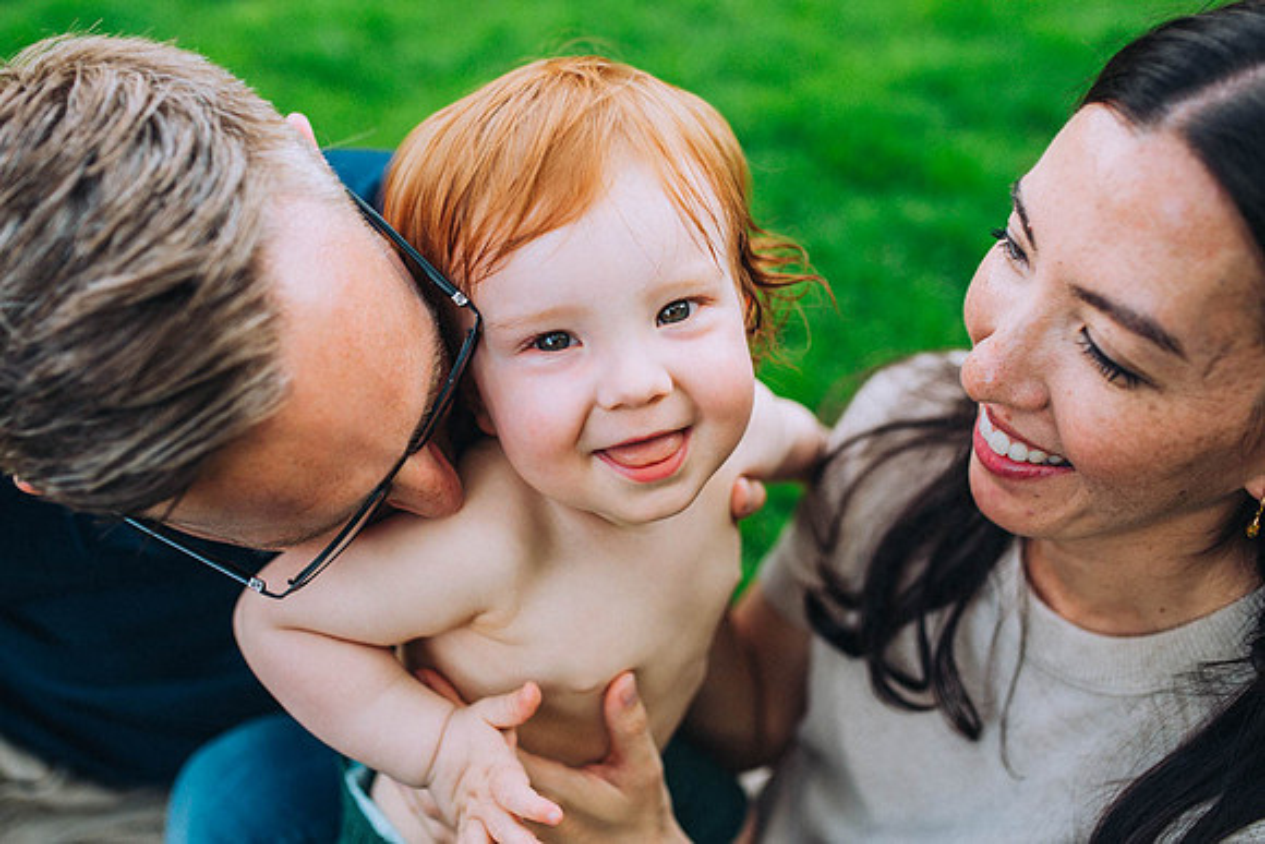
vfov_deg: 32.8
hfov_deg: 47.6
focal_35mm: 41
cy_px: 356
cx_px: 633
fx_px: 1433
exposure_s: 1/800
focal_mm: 35
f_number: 2.2
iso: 160
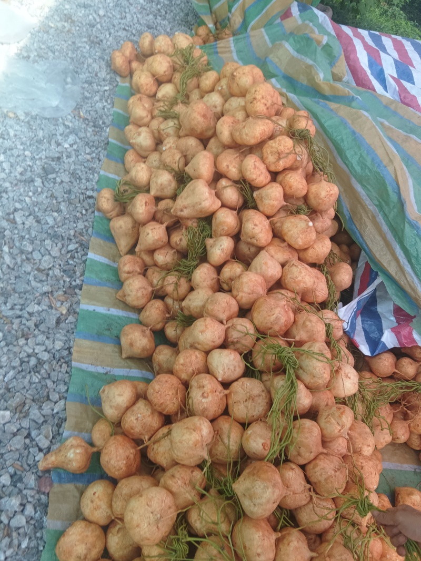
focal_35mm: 27
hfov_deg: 51.3
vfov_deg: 65.3
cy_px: 280
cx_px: 210
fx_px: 438
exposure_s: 1/100
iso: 178
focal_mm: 3.66
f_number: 2.2
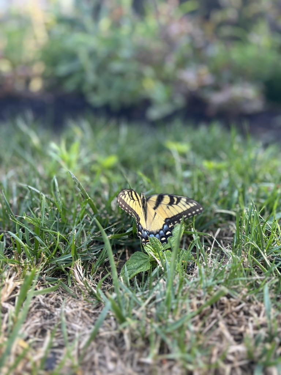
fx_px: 281
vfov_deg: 67.3
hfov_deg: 53.1
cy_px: 188
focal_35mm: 26
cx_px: 140
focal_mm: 5.96
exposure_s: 1/121
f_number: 1.6
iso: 50
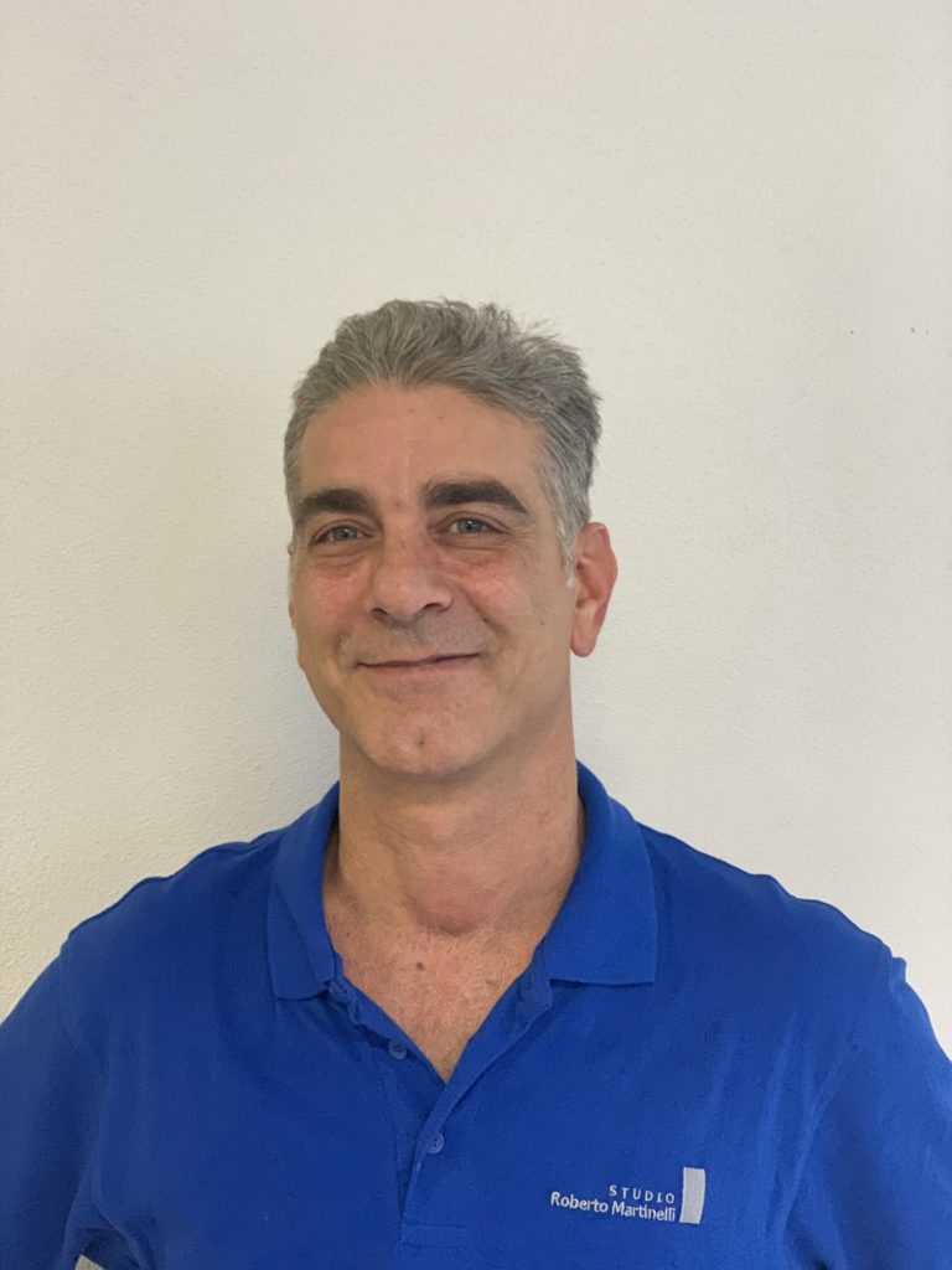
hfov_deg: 28.0
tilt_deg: -2.0
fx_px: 1907
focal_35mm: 52
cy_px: 635
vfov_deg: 36.8
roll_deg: -0.7
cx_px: 476
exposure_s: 1/50
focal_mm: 6
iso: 320
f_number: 2.4
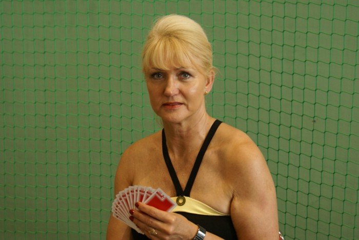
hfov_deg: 27.0
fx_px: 749
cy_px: 120
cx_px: 180
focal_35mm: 75
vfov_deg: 18.2
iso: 400
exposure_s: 1/20
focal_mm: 50
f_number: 5.6
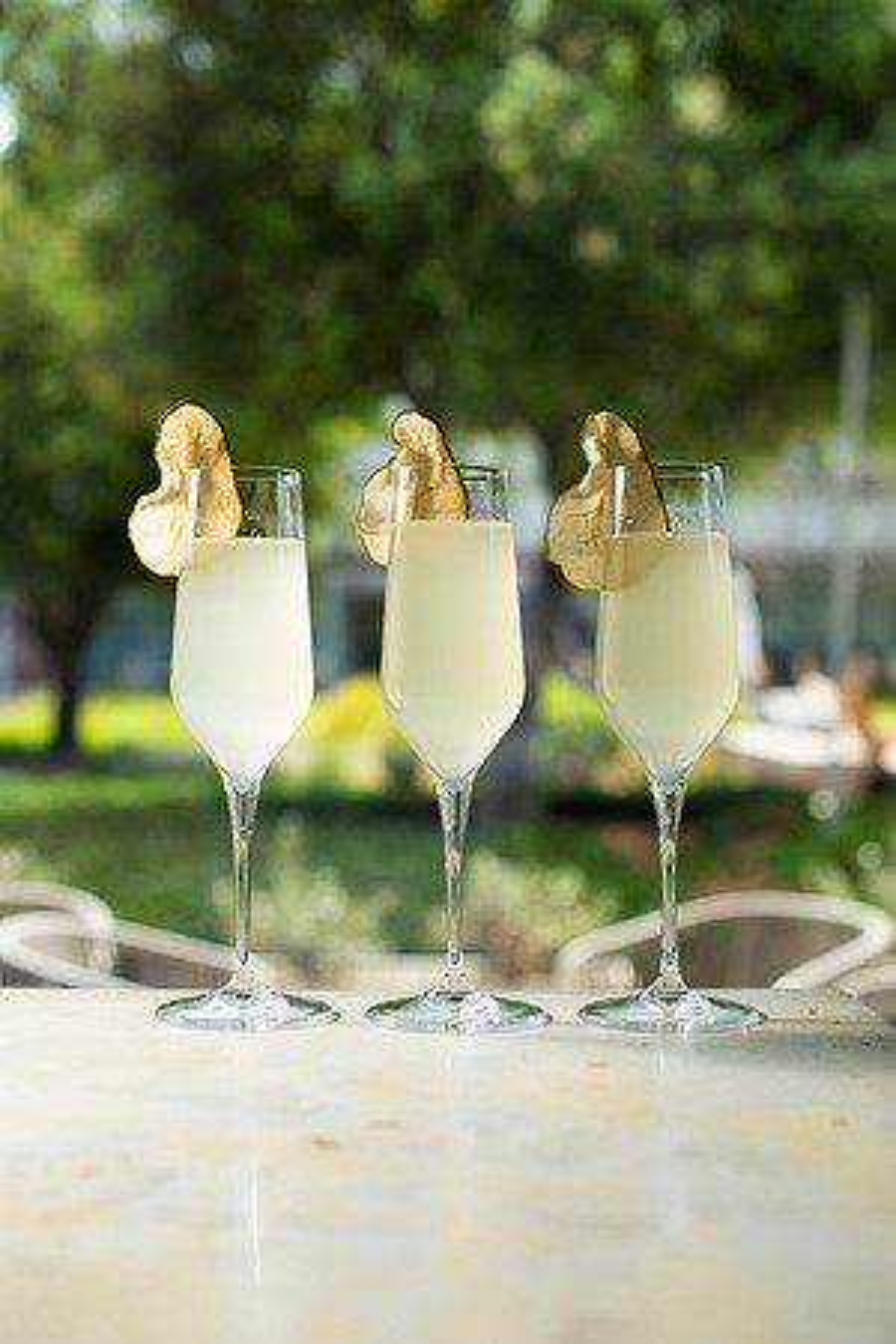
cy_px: 672
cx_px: 448
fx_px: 1867
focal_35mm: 50
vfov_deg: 39.6
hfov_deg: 27.0
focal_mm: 50
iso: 200
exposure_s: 1/200
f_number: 3.5
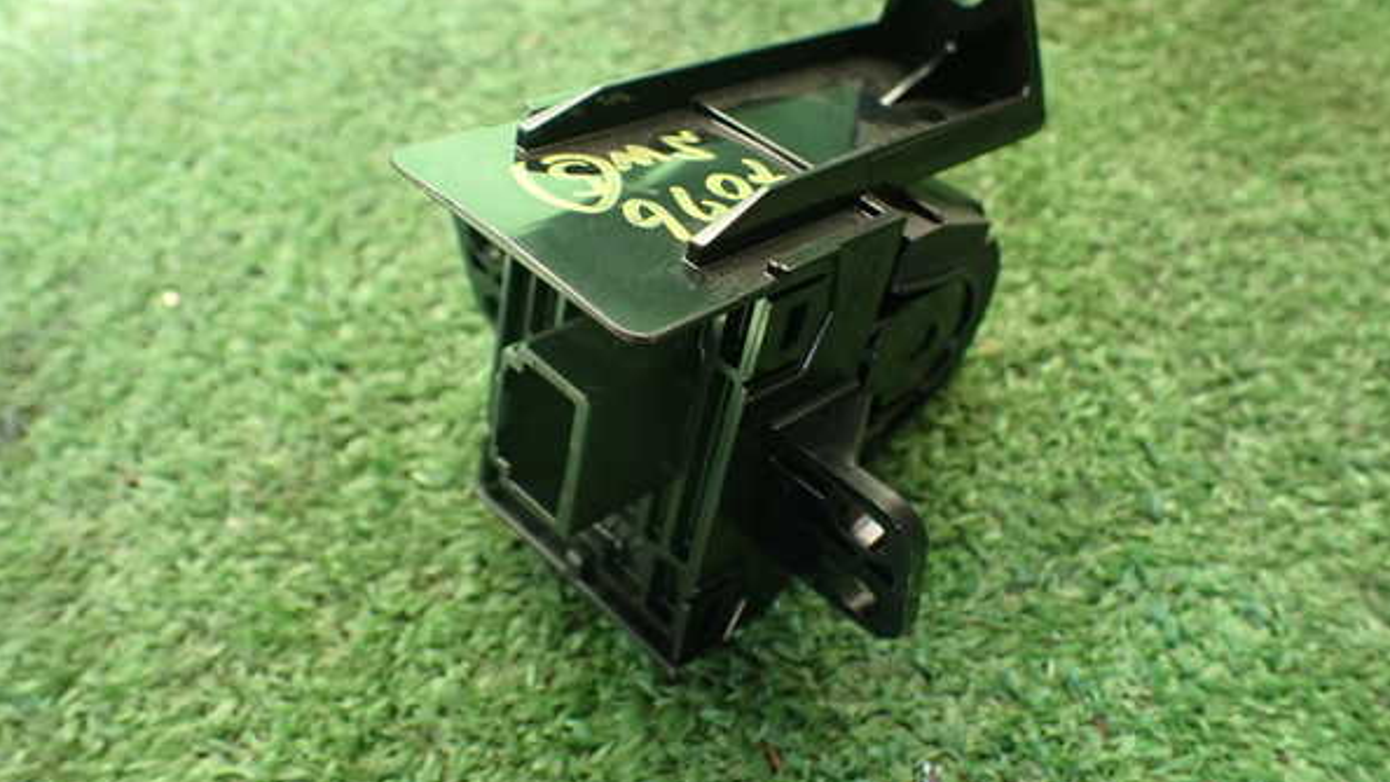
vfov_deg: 35.6
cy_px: 332
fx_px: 1216
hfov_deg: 59.5
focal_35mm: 33
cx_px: 695
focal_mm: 5.4
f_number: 2.3
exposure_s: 1/125
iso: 320
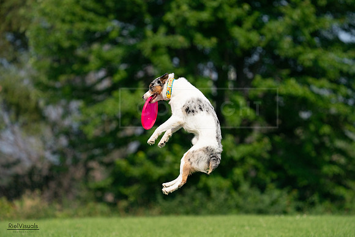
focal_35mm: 332
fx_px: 3275
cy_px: 118
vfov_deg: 4.1
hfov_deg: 6.2
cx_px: 178
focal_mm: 332
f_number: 6.3
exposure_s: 1/4000
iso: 1000
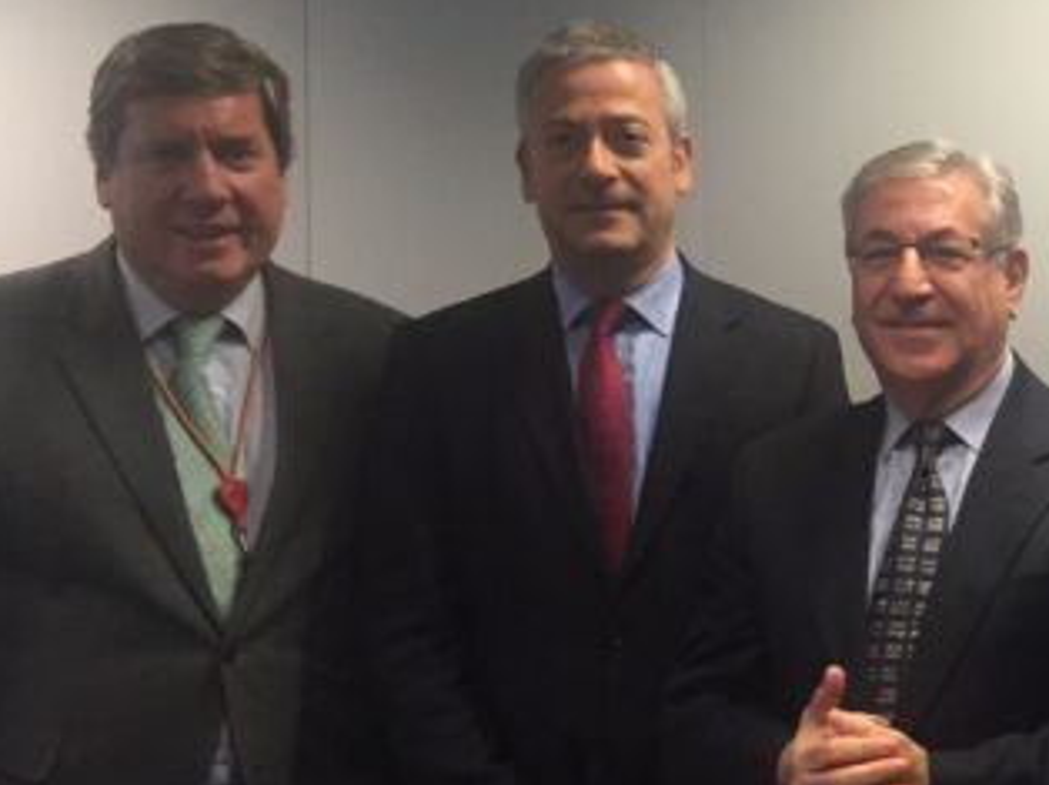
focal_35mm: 71
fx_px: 2150
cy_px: 391
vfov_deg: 20.7
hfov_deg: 25.1
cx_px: 1209
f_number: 2.2
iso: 125
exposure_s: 1/30
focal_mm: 4.15
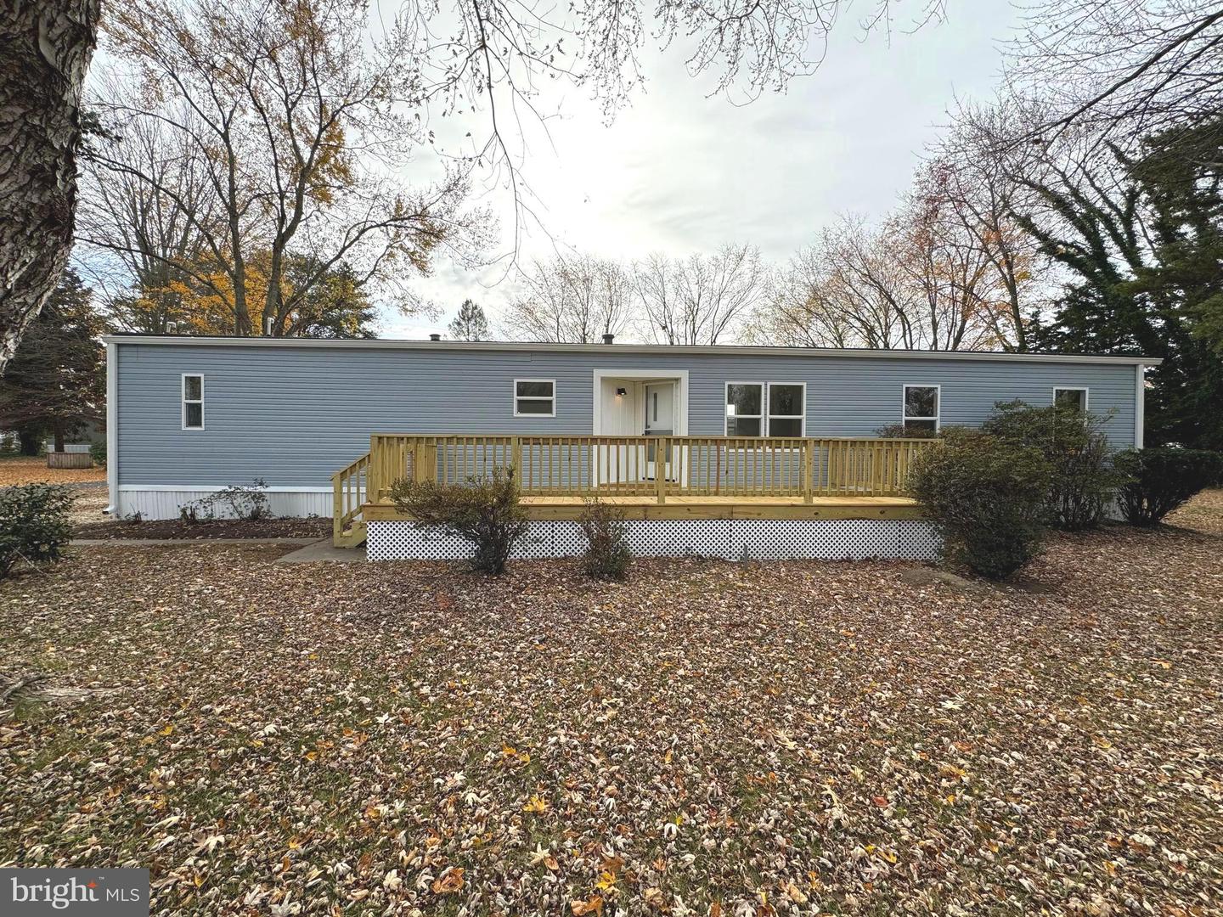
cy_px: 458
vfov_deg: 85.7
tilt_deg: -1.7
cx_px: 612
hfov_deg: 102.1
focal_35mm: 14
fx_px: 495
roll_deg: -0.5
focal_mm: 2.22
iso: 50
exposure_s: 1/956
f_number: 2.2
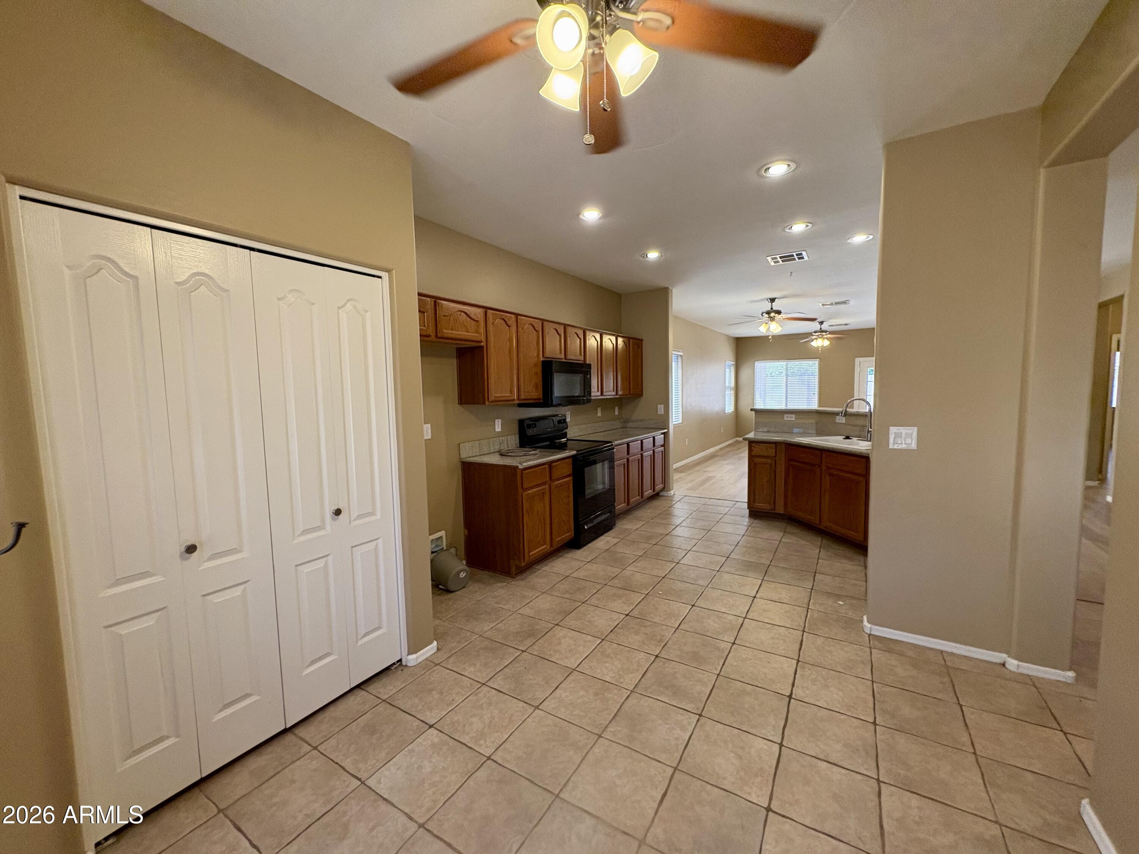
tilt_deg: -3.4
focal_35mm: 14
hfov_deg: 102.1
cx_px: 570
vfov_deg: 85.7
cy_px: 427
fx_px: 461
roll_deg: +2.2
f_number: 2.2
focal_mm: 2.22
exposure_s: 1/120
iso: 400
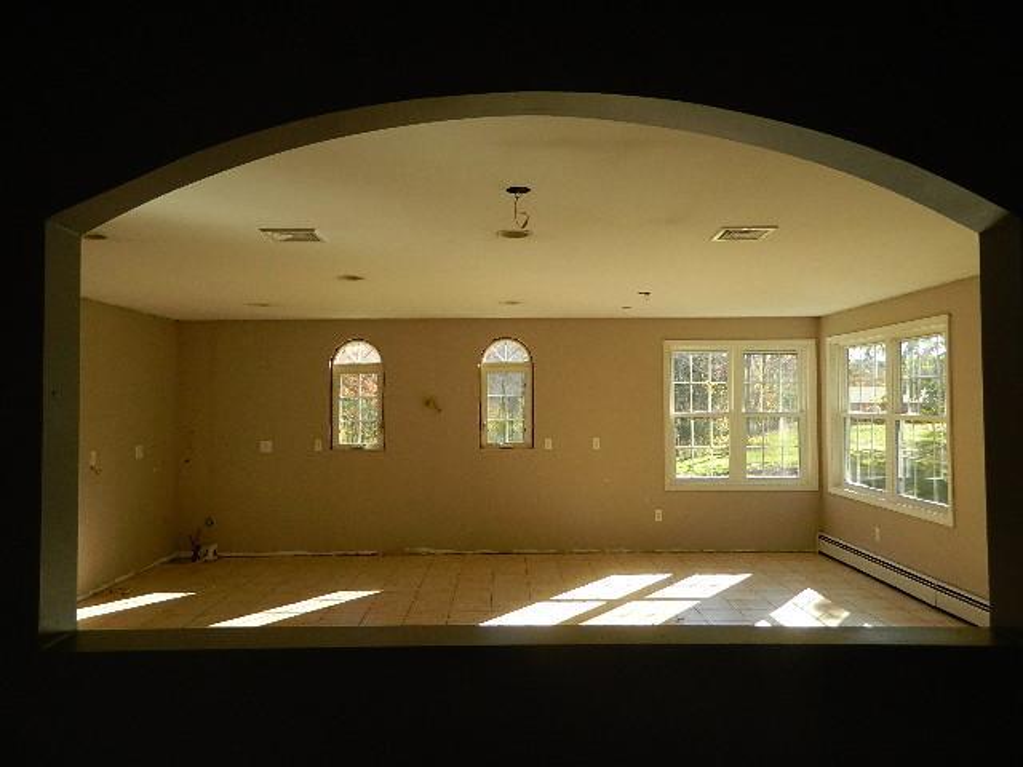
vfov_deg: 54.9
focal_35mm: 25
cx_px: 512
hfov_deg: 69.4
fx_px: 739
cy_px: 384
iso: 200
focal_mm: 4.5
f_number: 3.1
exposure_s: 1/250
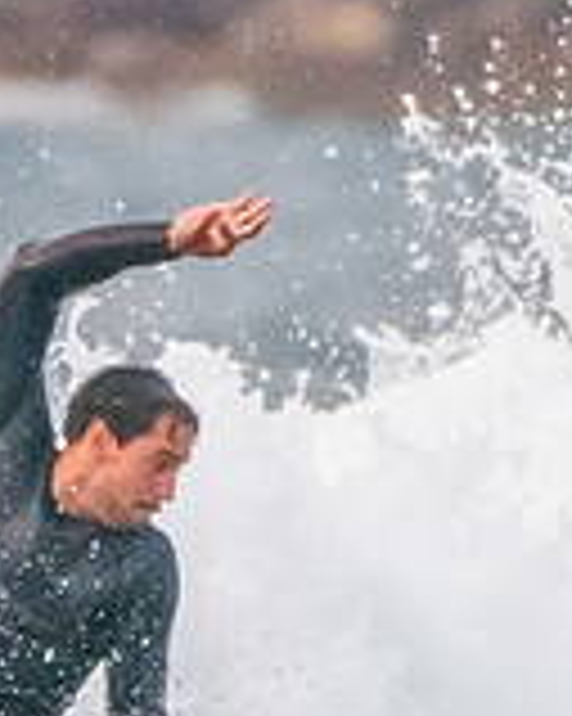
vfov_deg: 0.6
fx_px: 71191
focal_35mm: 3361
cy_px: 732
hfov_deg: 0.5
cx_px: -99
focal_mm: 500
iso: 1600
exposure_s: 1/1600
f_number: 5.6
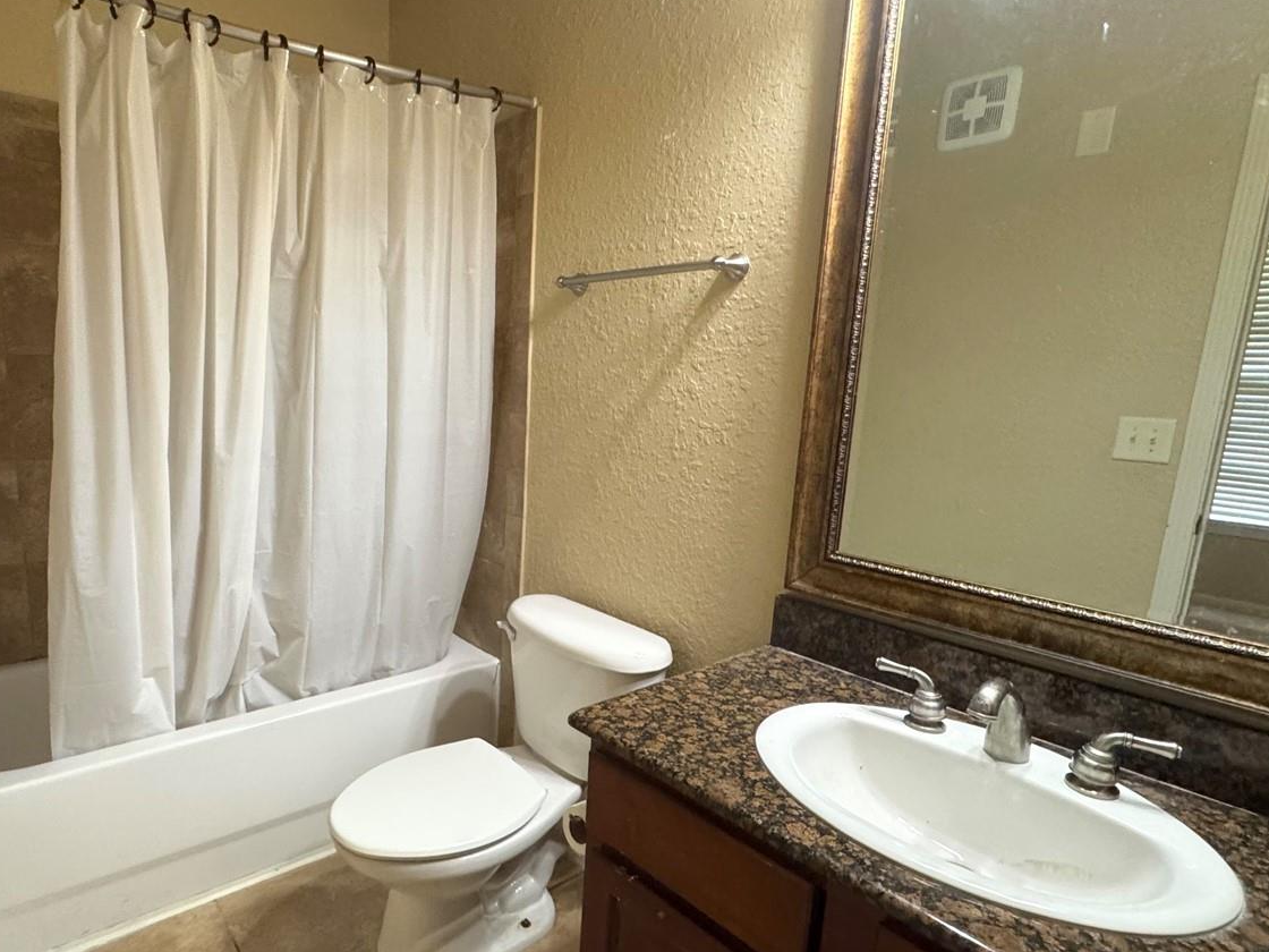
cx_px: 479
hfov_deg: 80.3
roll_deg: -0.6
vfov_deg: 65.9
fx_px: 733
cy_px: 509
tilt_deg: -11.6
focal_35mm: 20
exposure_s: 1/60
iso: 500
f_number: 2.2
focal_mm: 2.22
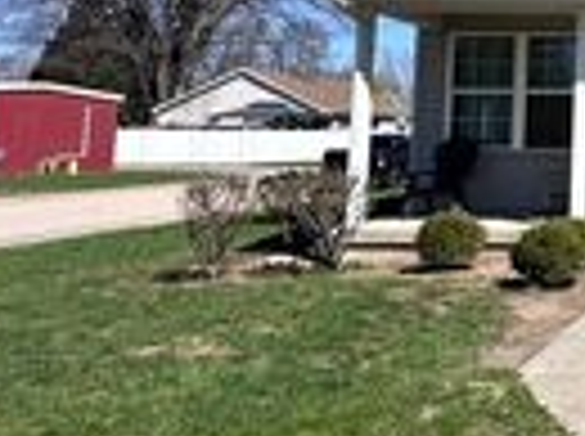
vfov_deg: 26.0
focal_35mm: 54
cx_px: 846
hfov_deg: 26.9
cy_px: 38
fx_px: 911
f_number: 2.2
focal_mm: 2.22
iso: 50
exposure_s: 1/2353
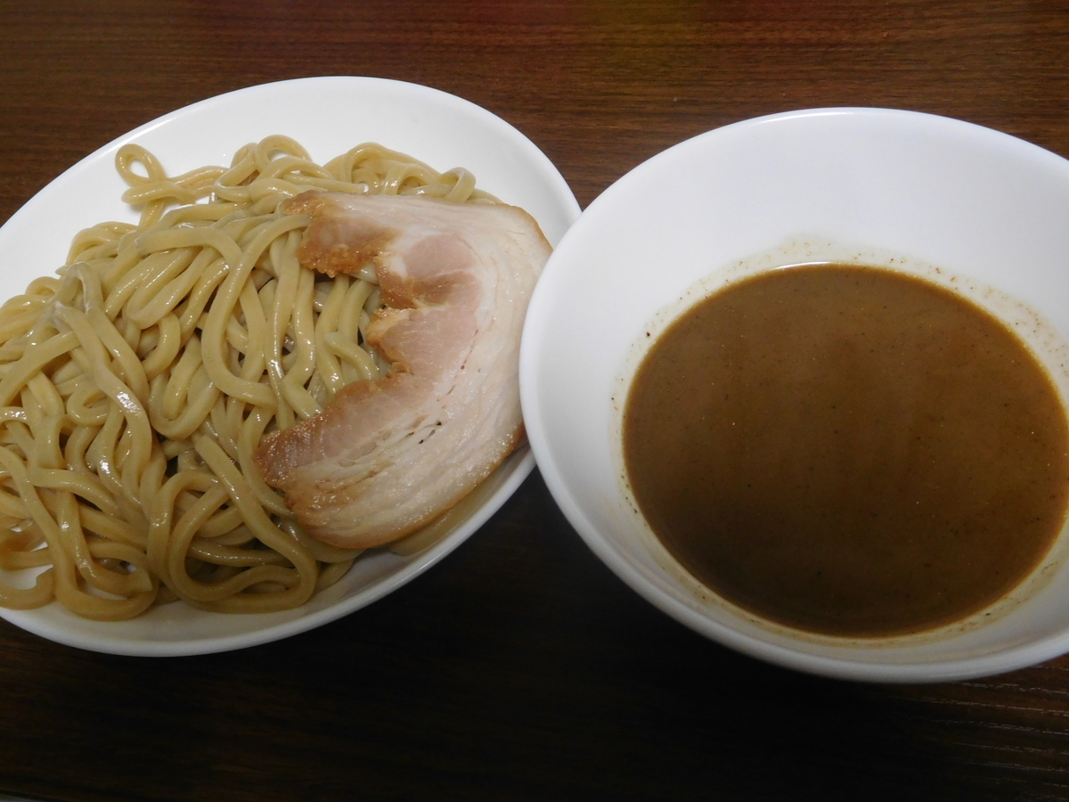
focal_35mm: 32
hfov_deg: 56.8
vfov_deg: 44.2
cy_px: 401
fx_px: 988
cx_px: 534
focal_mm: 5.7
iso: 400
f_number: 3.6
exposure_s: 1/25
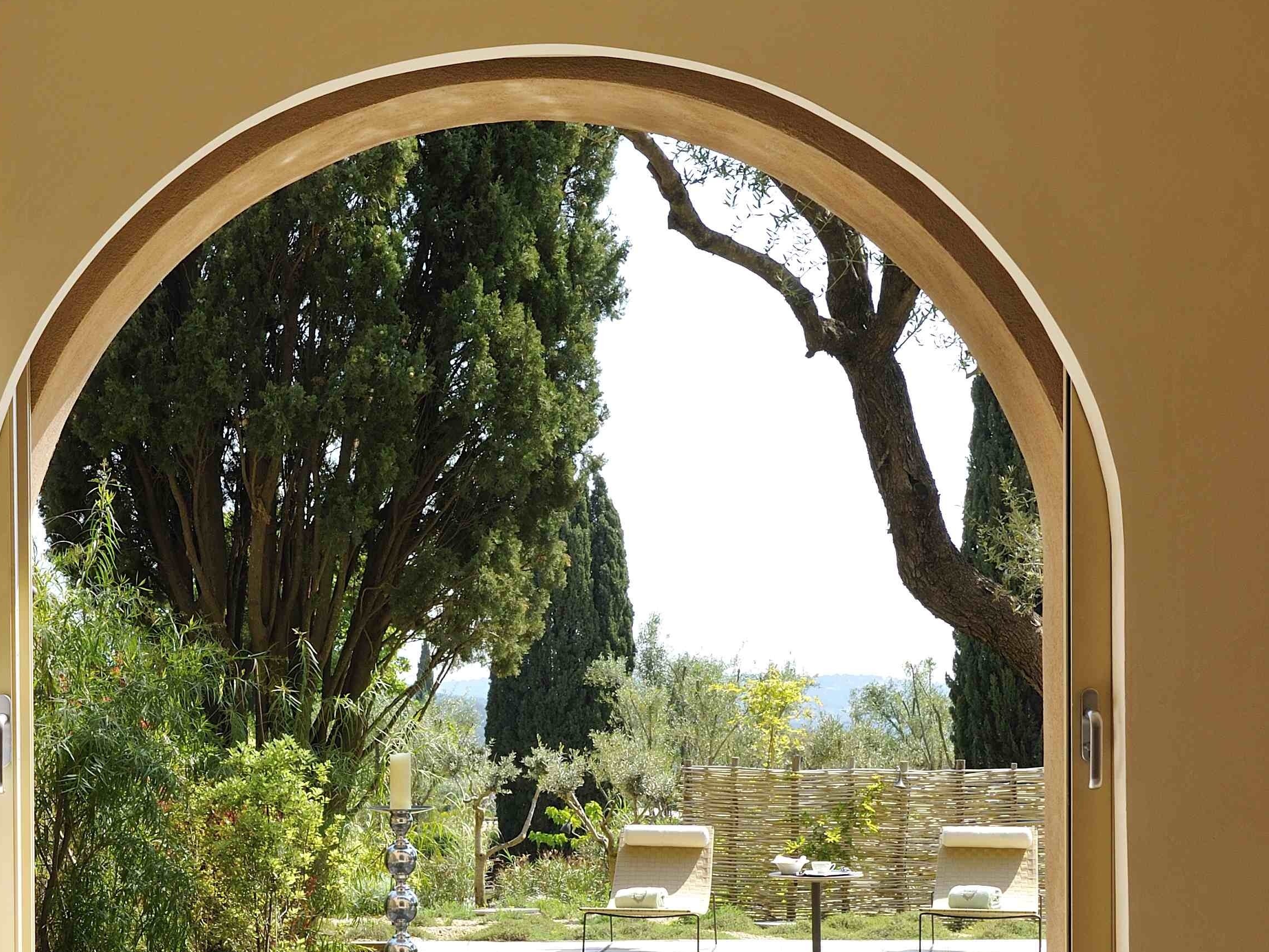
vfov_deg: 22.7
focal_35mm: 64
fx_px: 2346
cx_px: 399
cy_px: 699
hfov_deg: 30.0
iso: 320
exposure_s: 1/80
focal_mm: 36
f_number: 11
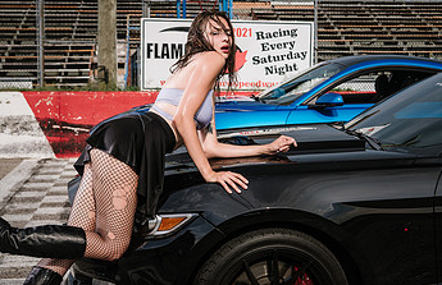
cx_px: 252
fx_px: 839
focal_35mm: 69
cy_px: 154
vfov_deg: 19.3
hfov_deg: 29.5
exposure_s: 1/250
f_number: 5
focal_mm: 40
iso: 50
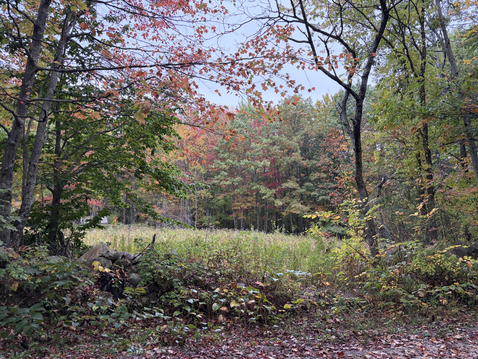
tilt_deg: +7.6
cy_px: 180
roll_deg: +1.0
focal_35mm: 26
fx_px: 359
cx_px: 239
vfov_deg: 53.1
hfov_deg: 67.3
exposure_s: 1/60
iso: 125
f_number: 1.6
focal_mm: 5.96
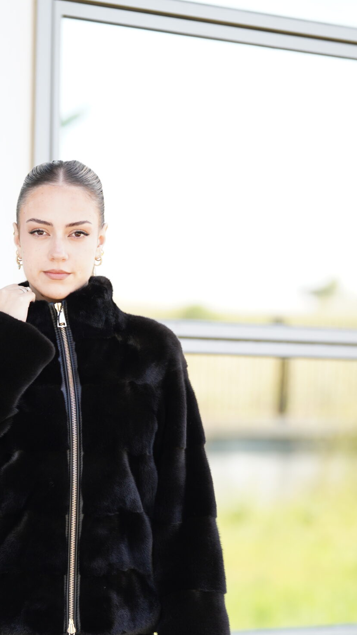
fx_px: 3939
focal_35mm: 234
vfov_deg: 9.2
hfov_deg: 5.2
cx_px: 57
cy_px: 543
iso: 200
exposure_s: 1/250
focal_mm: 128
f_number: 2.8
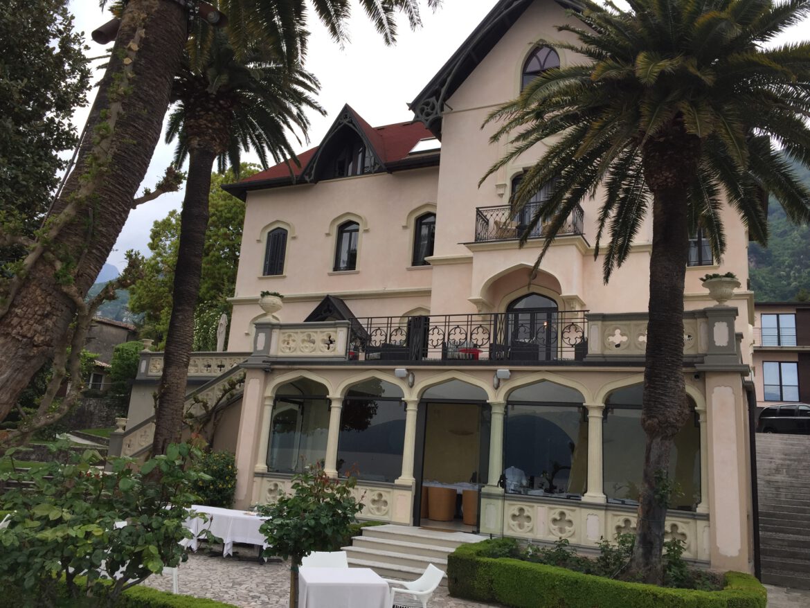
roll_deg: -4.8
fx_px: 679
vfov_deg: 48.2
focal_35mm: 29
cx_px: 405
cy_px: 304
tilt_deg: +12.5
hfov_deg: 61.6
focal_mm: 4.15
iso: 32
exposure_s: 1/760
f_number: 2.2
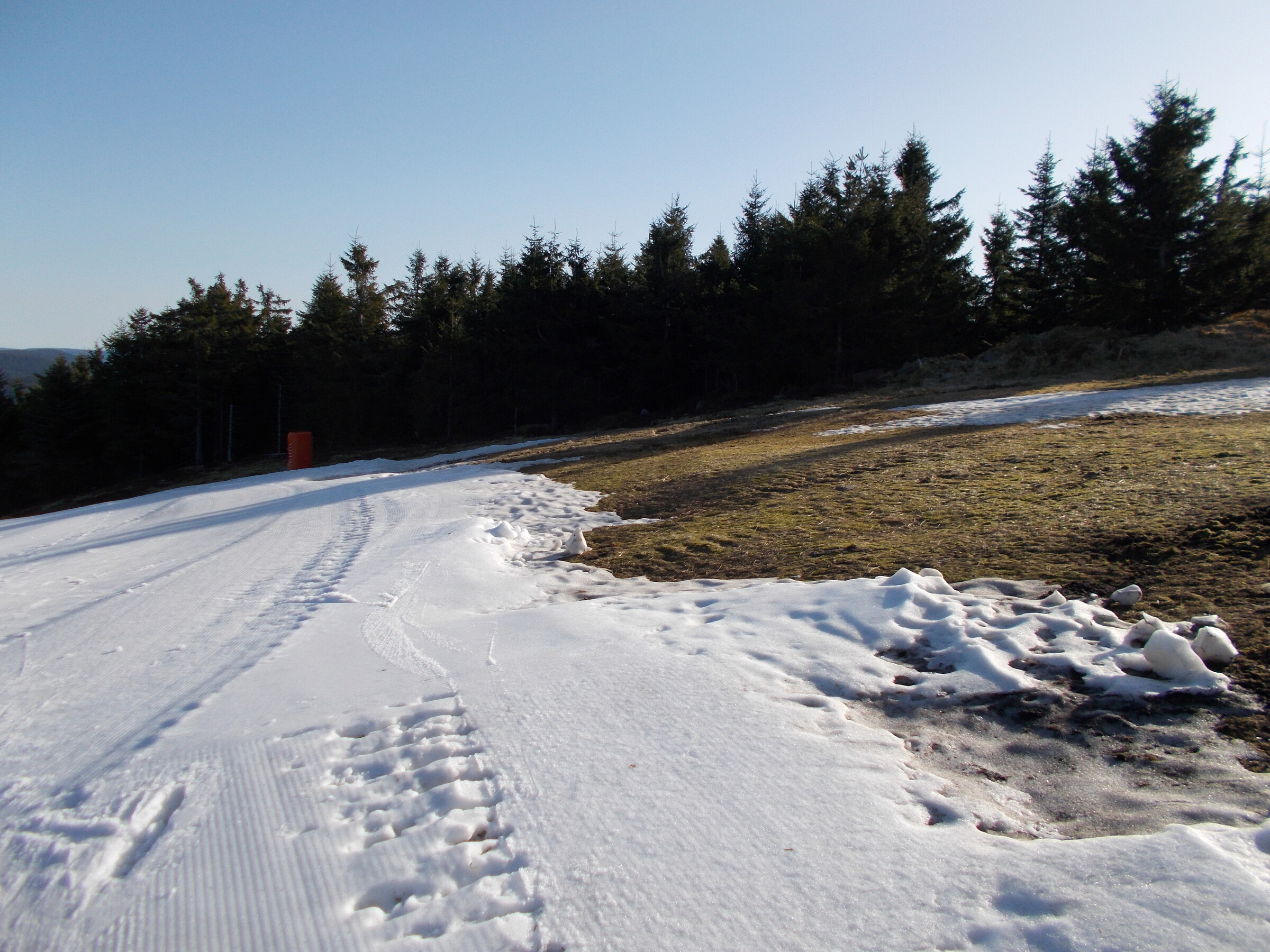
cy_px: 476
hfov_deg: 67.3
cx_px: 635
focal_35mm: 26
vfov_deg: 53.1
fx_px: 954
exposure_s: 1/160
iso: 80
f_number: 8
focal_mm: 4.6
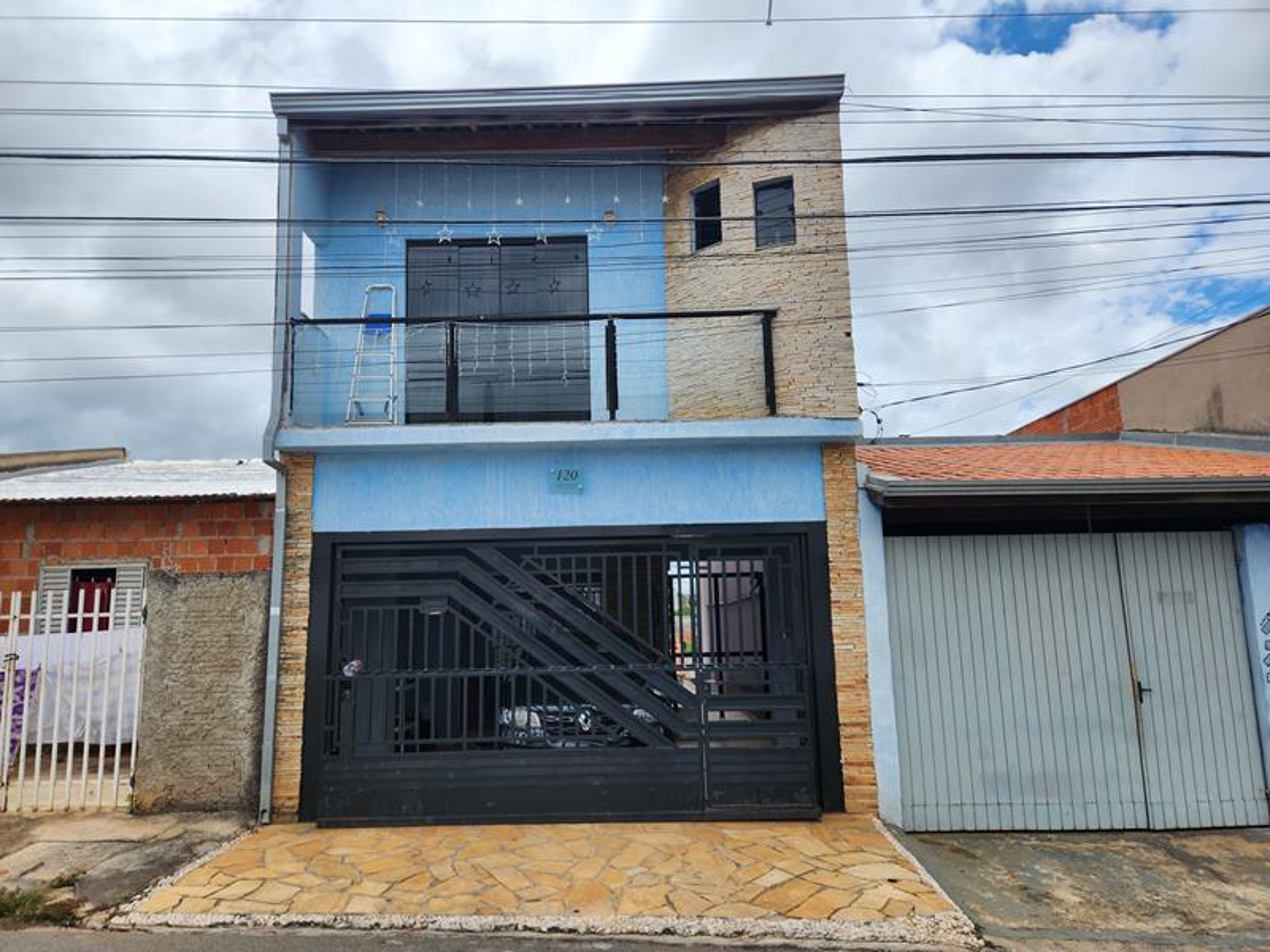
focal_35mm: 23
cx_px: 635
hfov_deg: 73.9
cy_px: 476
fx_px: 844
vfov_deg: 58.9
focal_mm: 5.4
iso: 20
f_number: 1.8
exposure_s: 1/2913
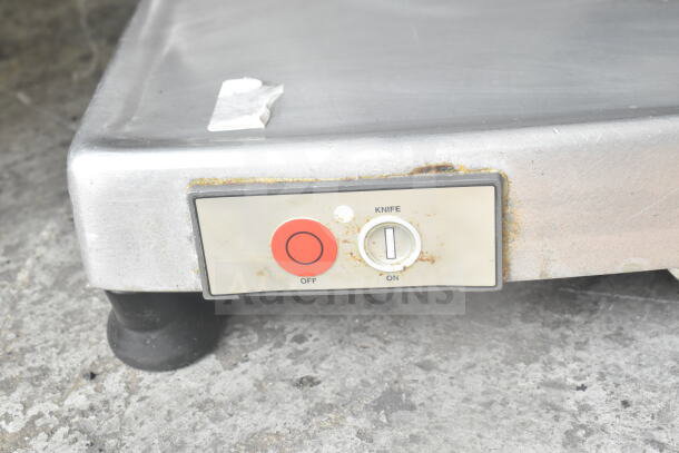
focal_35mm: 48
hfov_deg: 41.1
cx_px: 340
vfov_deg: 28.1
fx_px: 905
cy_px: 226
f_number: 9
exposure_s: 1/320
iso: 1600
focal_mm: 32
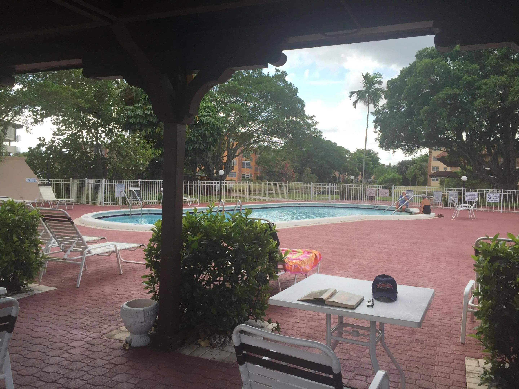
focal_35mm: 29
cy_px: 194
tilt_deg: -1.8
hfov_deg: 61.7
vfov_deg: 48.2
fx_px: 435
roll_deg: -1.9
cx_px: 260
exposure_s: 1/706
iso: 32
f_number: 2.2
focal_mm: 4.15
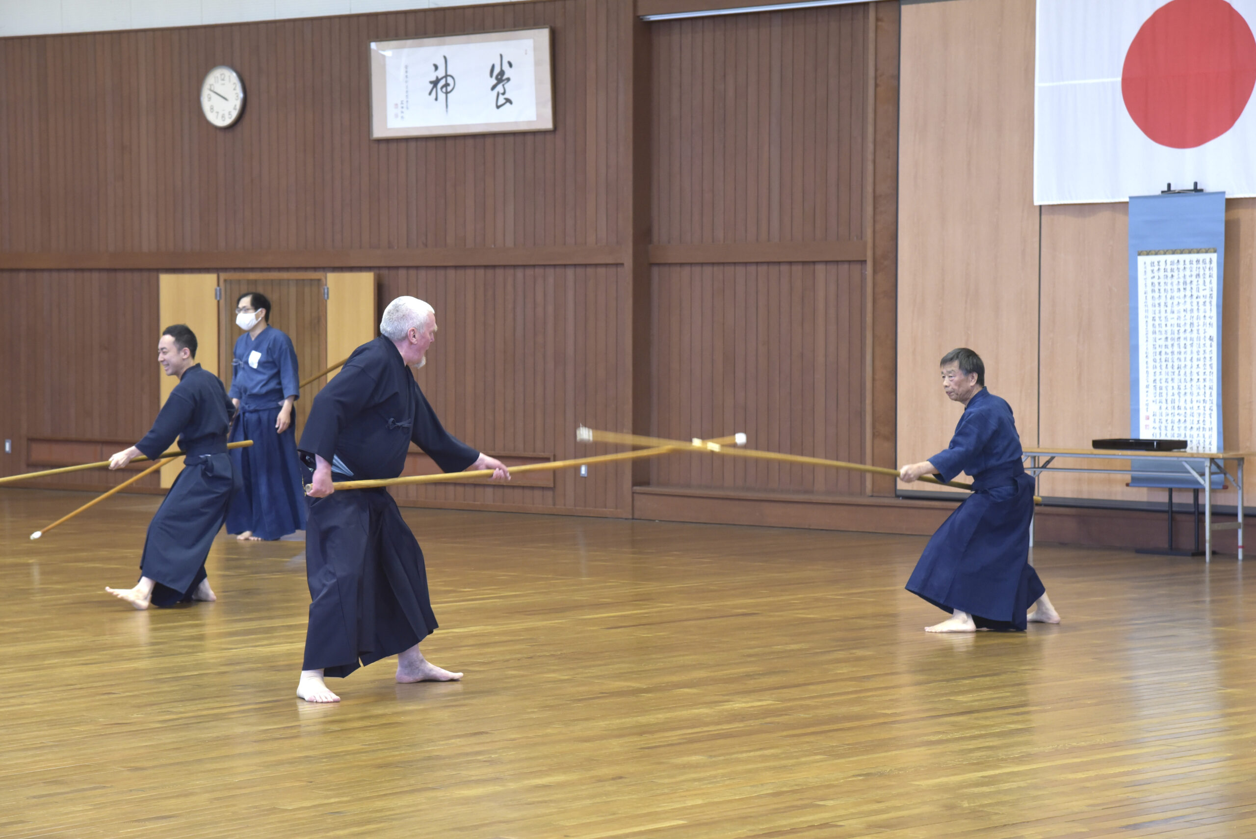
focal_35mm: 86
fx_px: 3001
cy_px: 420
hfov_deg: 23.6
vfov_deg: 15.9
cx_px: 628
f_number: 6.3
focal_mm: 86
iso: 2000
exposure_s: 1/160
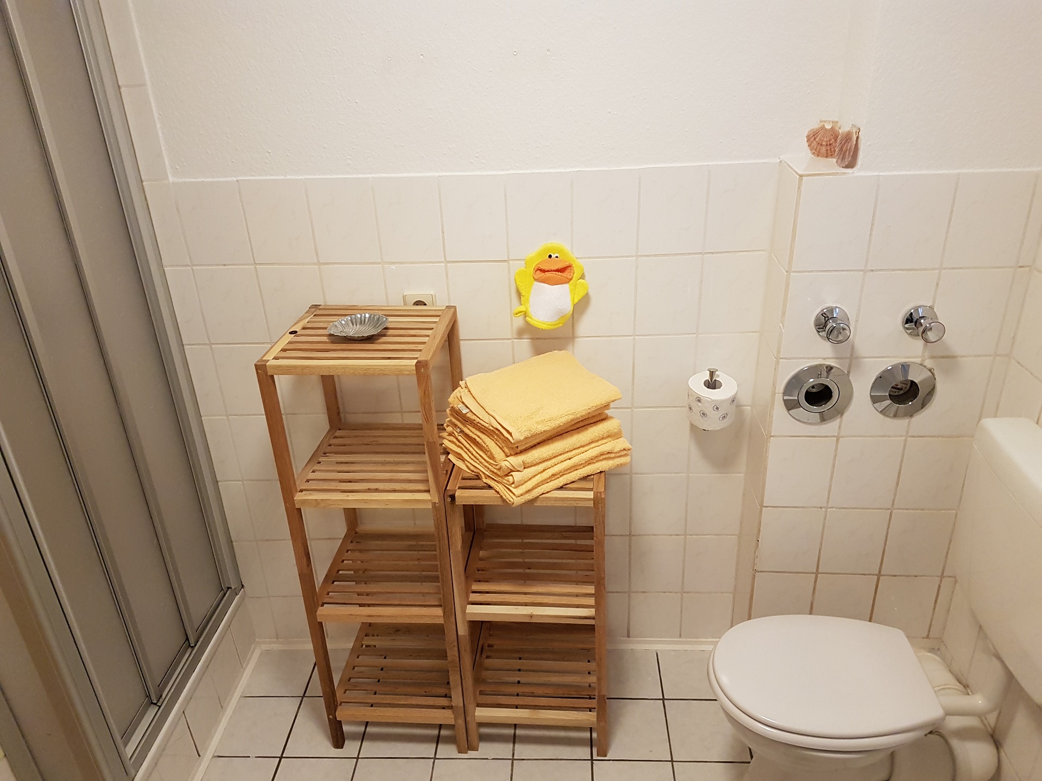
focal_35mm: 26
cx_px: 521
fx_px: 783
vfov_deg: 53.1
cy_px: 390
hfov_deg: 67.3
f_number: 1.7
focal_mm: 4.2
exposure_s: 1/33
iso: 200
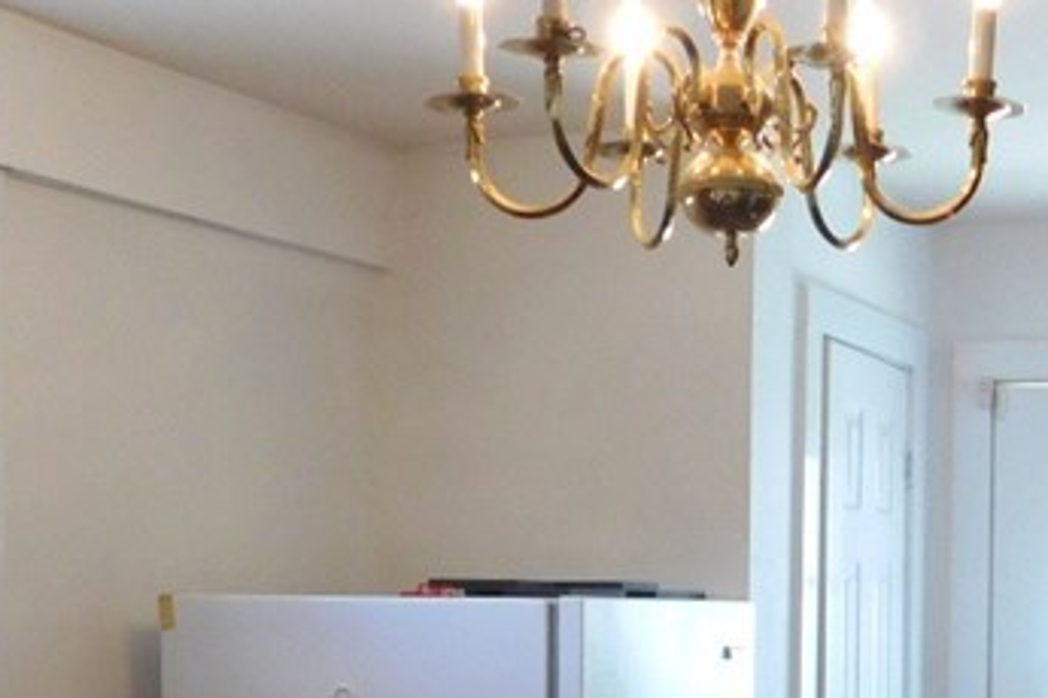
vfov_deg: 18.4
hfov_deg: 27.7
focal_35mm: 71
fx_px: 2067
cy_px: 777
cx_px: 884
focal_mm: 4
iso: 125
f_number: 3
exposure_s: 1/40
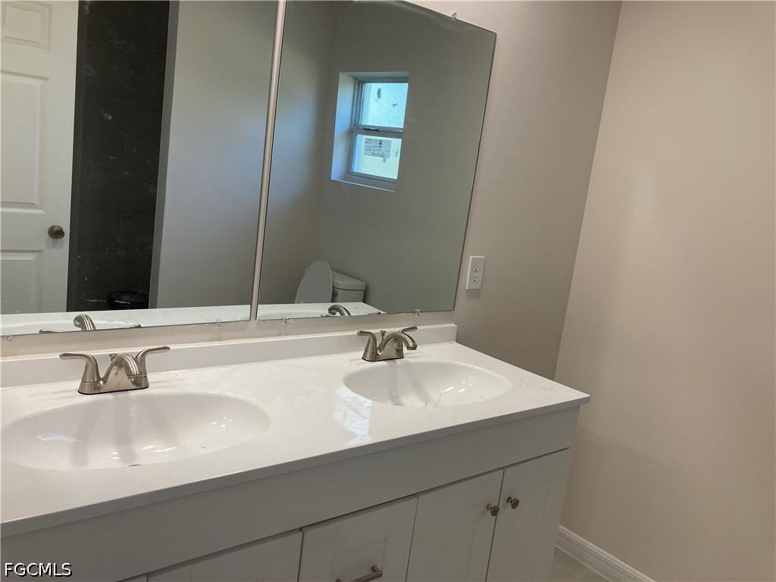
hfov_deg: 63.4
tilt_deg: -9.5
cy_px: 291
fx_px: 628
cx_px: 388
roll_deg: -6.9
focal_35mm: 28
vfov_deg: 49.7
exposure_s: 1/120
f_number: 1.8
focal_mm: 3.99
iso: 80
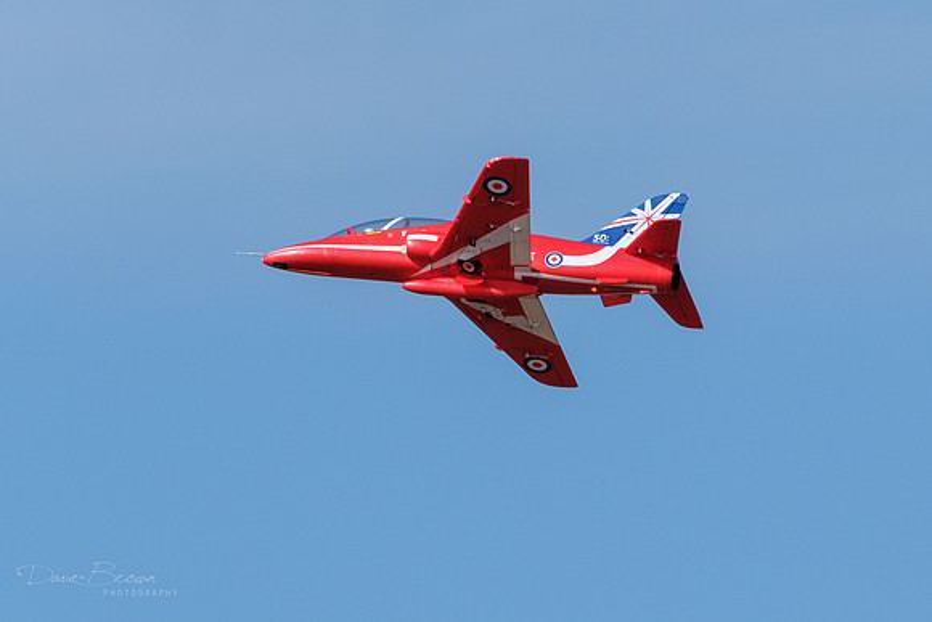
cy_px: 507
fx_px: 25077
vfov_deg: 1.4
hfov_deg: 2.1
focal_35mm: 968
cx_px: 585
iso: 200
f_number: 8
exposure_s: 1/800
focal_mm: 300
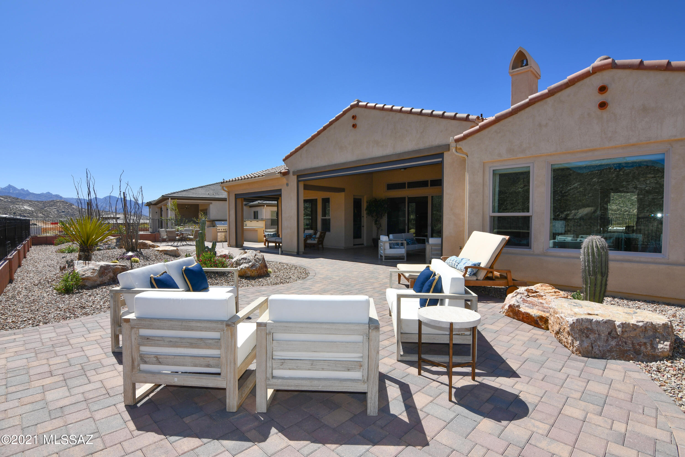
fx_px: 304
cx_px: 342
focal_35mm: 16
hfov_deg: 96.7
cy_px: 228
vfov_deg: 73.7
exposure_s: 1/250
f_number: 13
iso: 100
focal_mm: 11
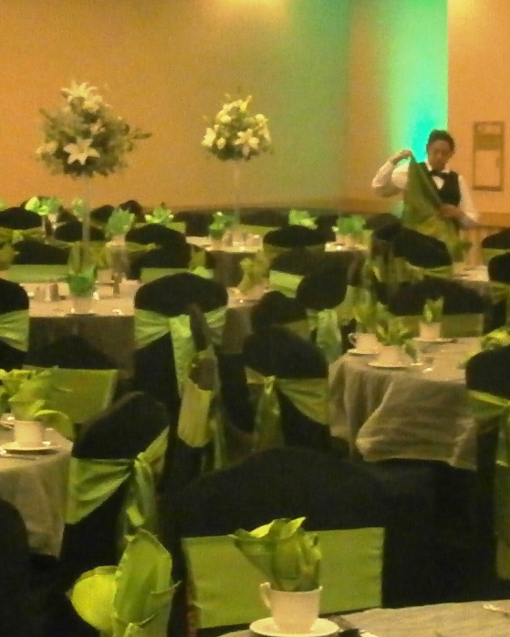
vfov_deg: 22.3
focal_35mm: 85
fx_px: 1603
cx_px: 300
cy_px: 451
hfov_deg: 18.1
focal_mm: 6.67
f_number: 3.9
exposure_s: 1/20
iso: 800
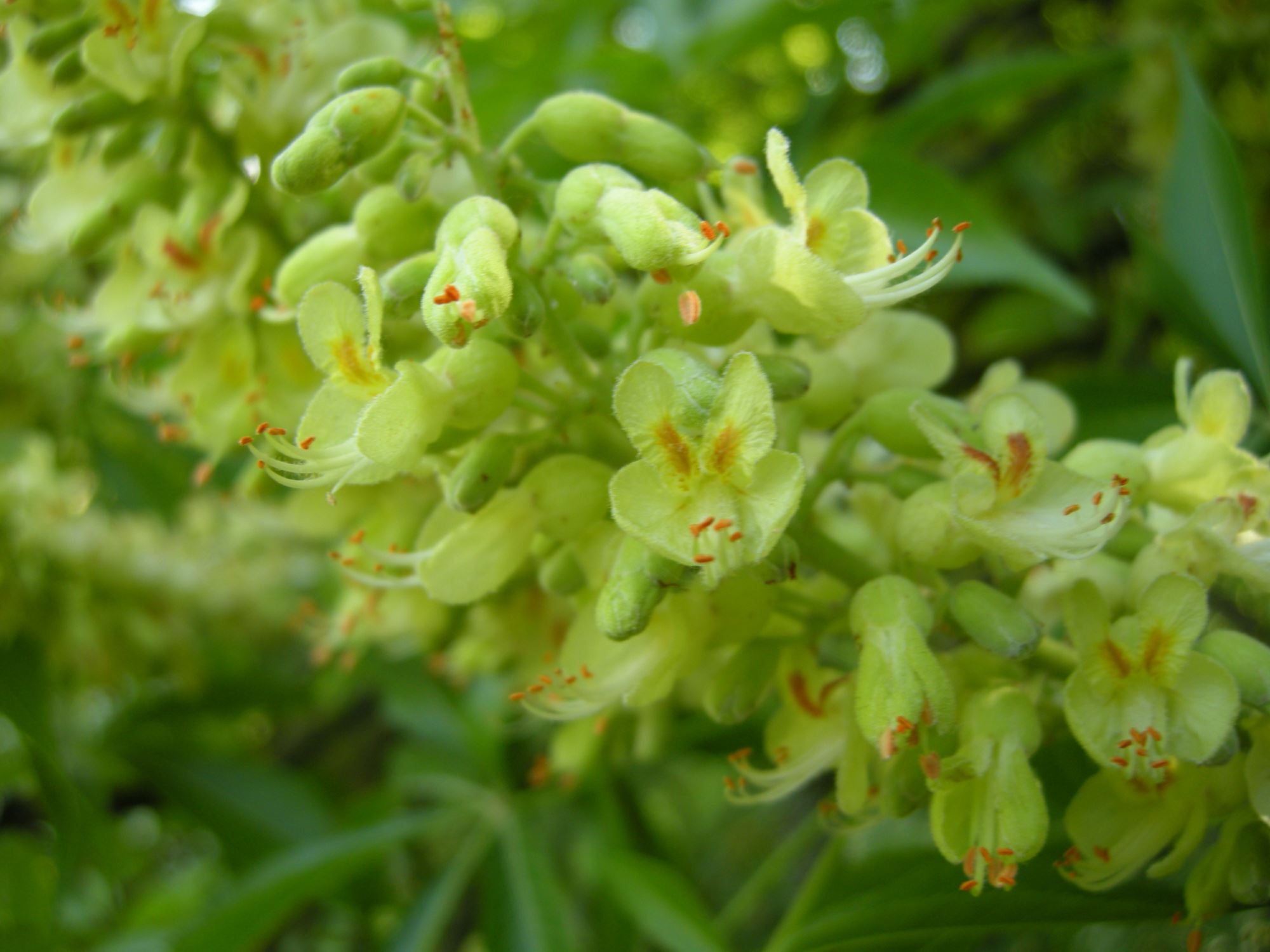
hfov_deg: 52.6
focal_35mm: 35
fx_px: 1284
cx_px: 635
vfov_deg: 40.7
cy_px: 476
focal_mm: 7.5
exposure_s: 1/52.8
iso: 75
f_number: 2.7
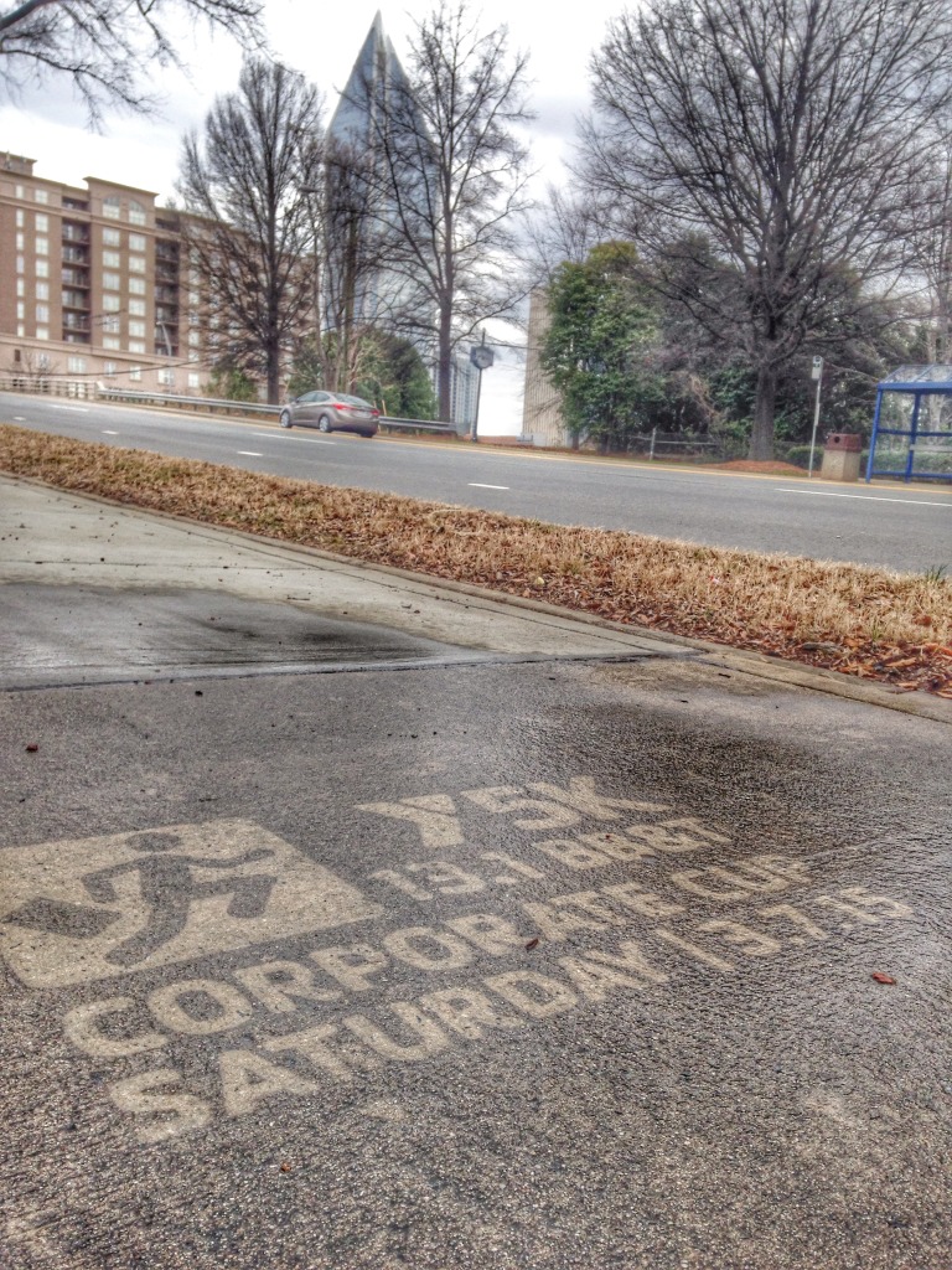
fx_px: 1210
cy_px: 635
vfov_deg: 55.4
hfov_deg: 42.9
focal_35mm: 33
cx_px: 476
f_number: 2.4
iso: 50
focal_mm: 4.12
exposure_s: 1/282
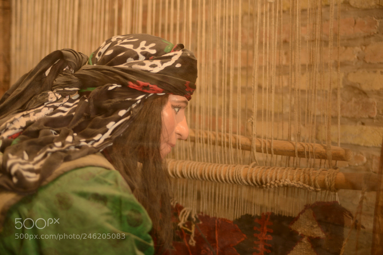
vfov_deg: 28.1
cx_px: 192
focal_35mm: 48
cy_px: 128
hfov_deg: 41.1
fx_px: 511
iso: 500
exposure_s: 1/10
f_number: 2.8
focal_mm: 48
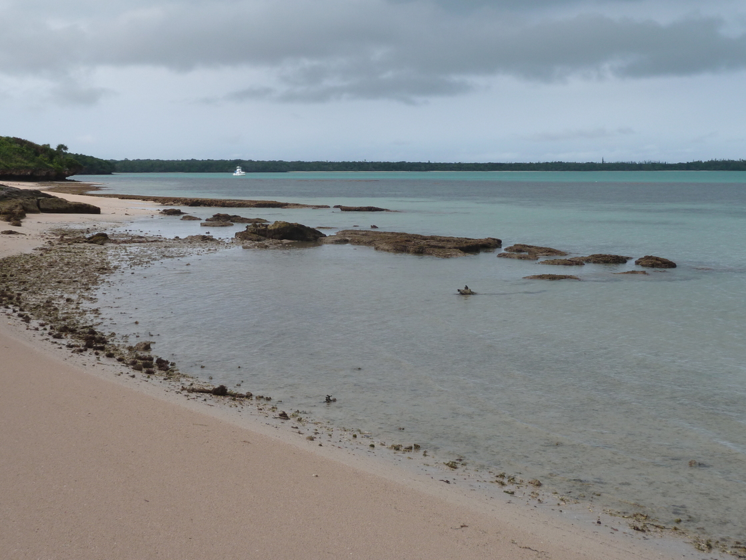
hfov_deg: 32.7
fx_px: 1271
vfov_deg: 24.8
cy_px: 266
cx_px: 357
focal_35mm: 59
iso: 80
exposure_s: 1/400
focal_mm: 9.1
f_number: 3.9
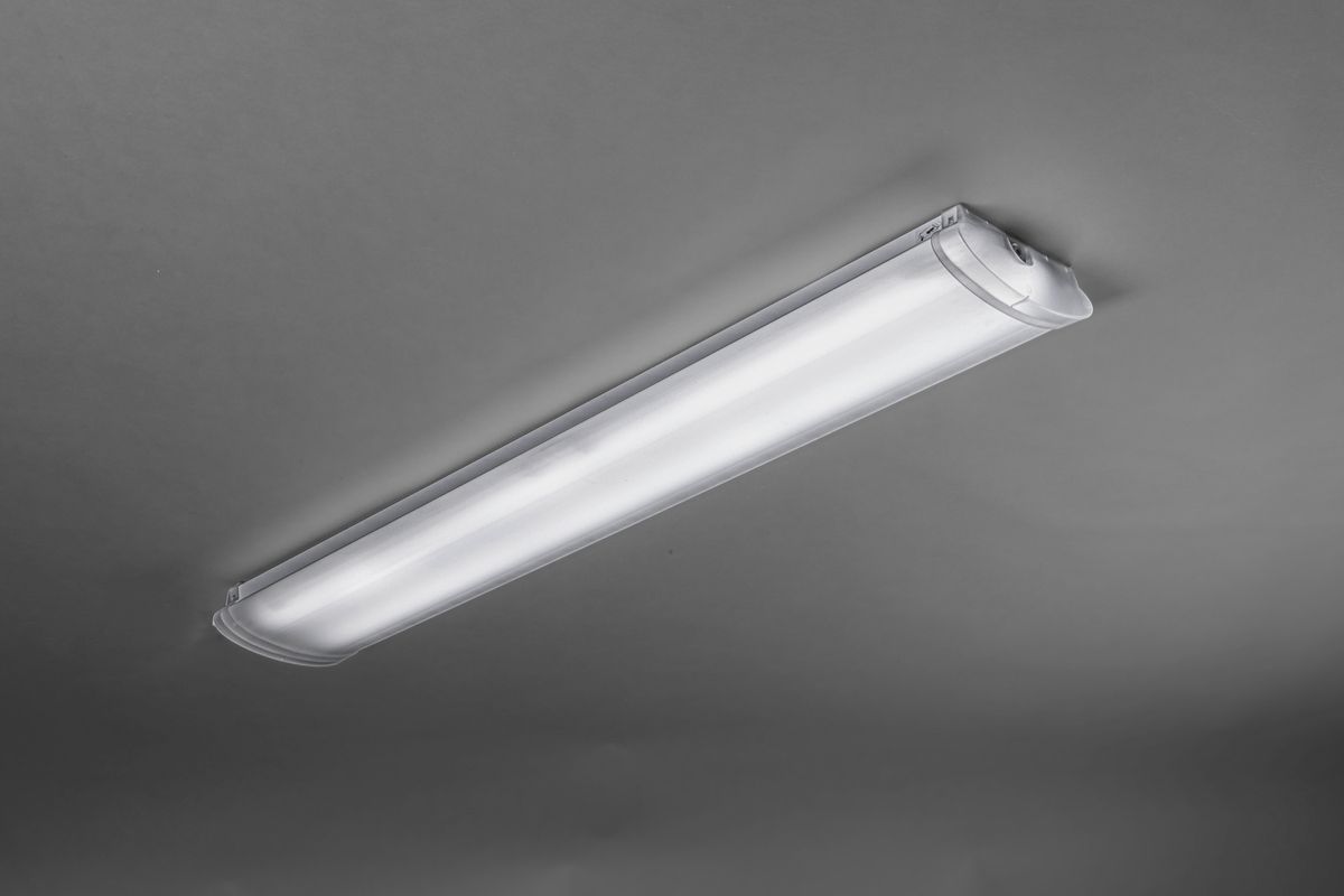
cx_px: 672
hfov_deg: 32.4
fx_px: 2314
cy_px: 448
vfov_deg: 21.9
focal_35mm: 62
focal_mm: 62
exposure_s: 1/4
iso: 64
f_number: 22
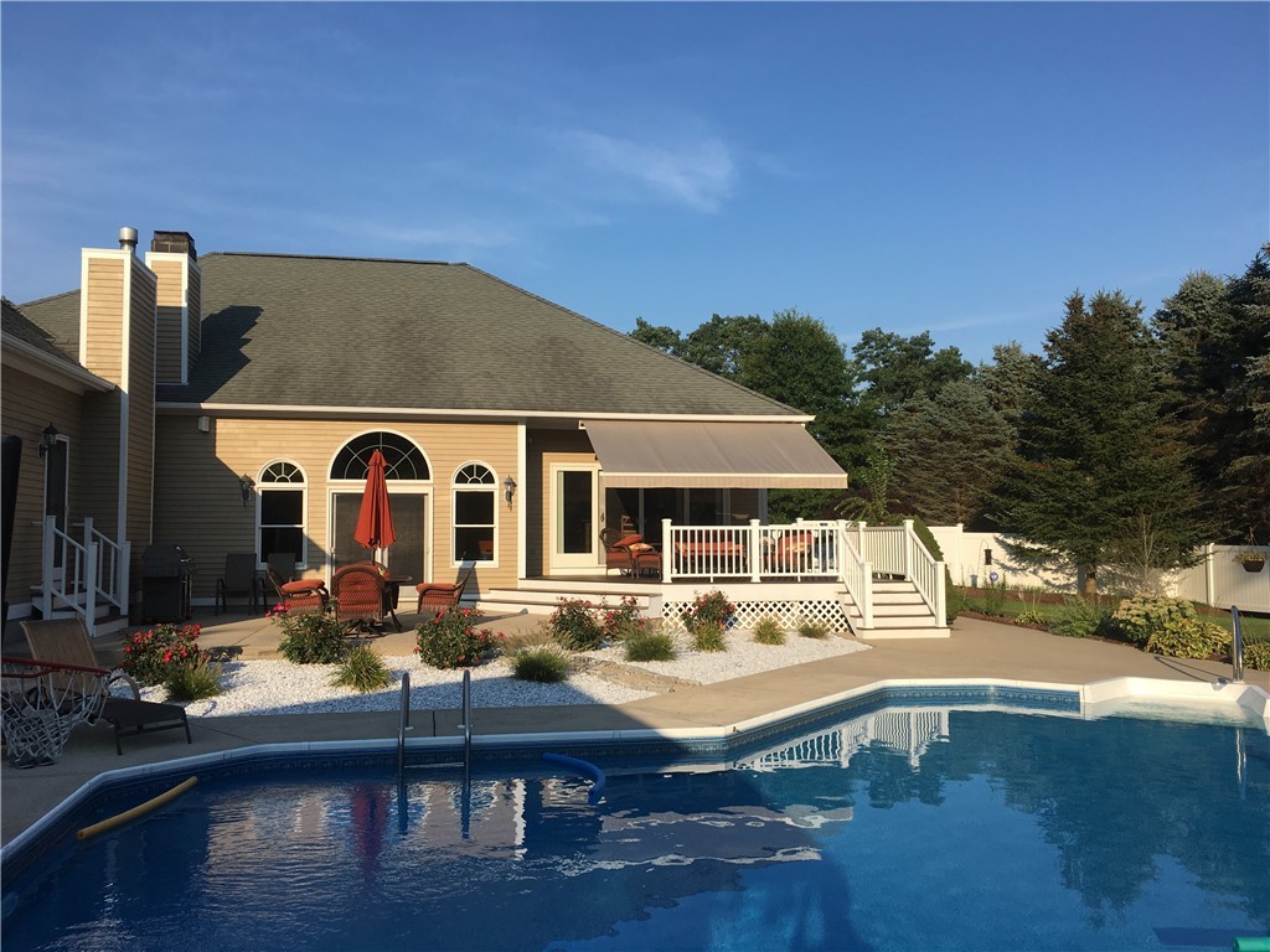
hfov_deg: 61.7
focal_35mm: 29
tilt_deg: +3.2
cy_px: 476
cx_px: 635
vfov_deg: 48.2
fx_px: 1064
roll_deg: +0.3
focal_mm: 4.15
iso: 25
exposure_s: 1/1451
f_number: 2.2
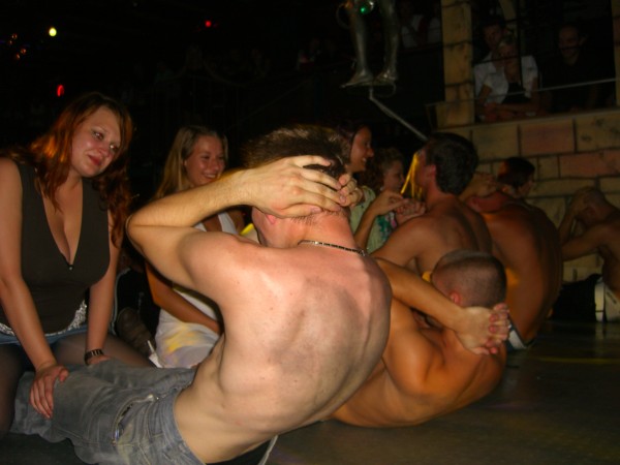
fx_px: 681
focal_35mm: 38
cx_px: 310
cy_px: 232
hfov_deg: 49.0
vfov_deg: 37.7
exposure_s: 1/60
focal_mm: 7.9
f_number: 2.8
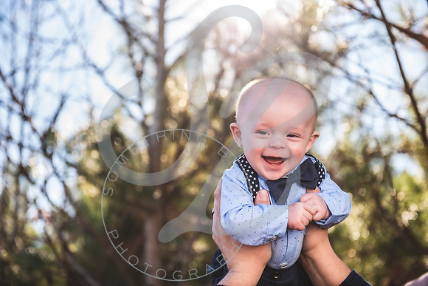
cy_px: 143
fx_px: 832
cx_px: 214
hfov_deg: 28.8
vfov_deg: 19.5
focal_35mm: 70
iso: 100
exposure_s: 1/250
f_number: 4
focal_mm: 70
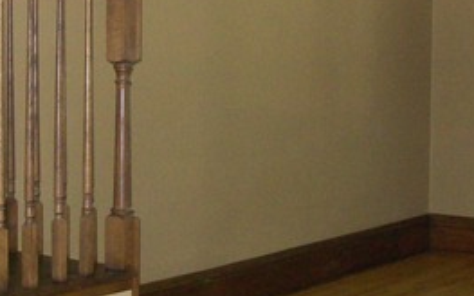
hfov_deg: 22.3
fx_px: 1201
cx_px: 225
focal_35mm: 93
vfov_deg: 13.9
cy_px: 32
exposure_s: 1/64
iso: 200
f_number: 2.7
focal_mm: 6
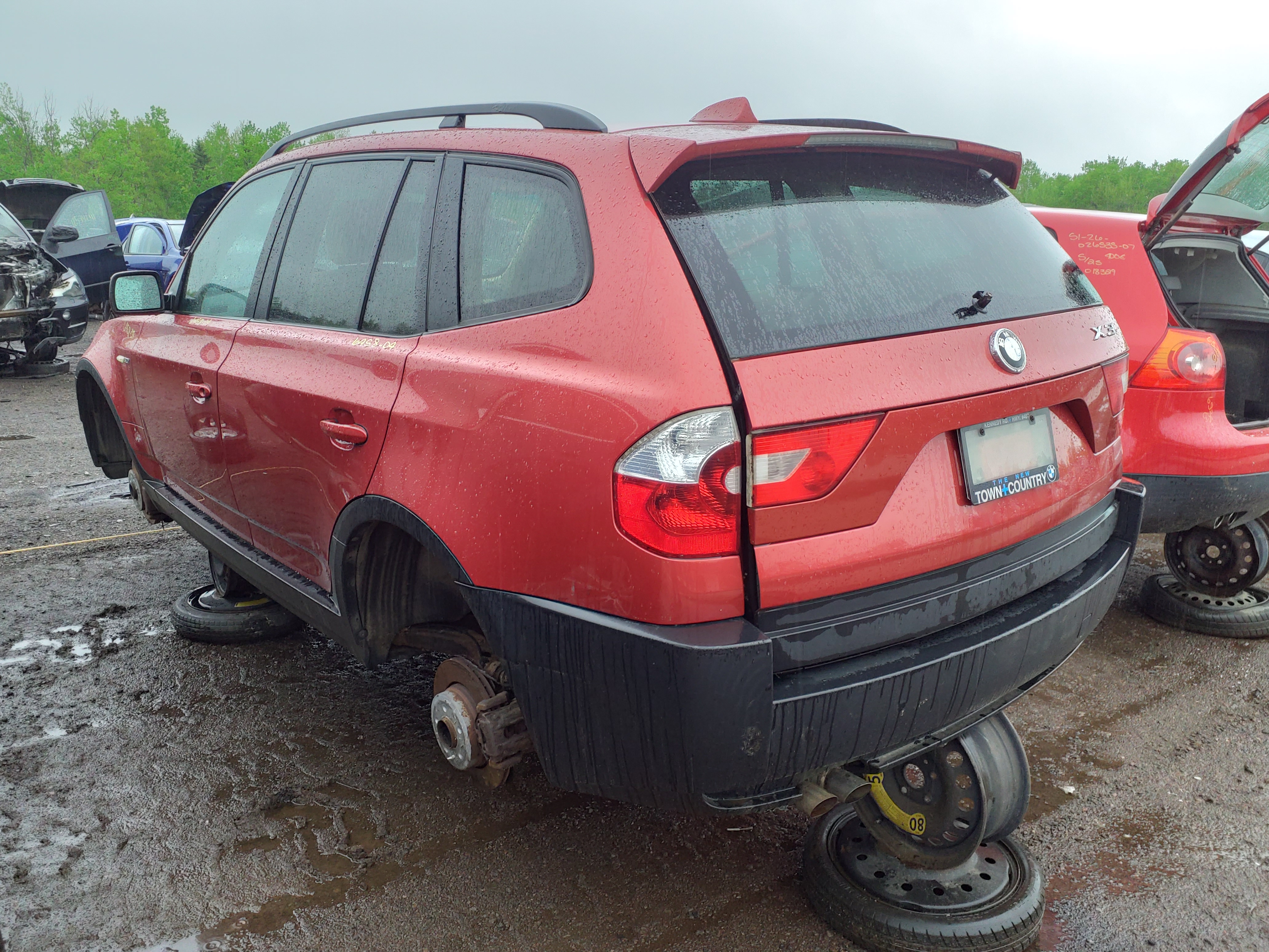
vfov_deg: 53.1
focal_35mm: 26
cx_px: 634
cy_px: 476
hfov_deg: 67.3
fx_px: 953
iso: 160
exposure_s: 1/60
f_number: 1.9
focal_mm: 3.58
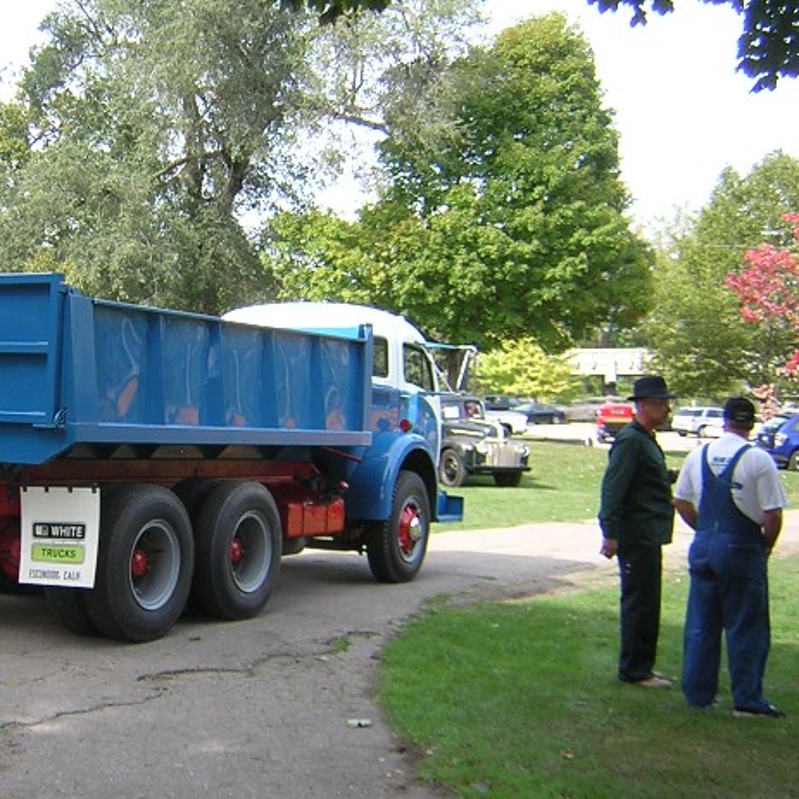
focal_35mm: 55
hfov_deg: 30.2
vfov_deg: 31.1
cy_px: 374
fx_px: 1436
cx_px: 136
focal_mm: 4.7
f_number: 2.6
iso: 100
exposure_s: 1/194
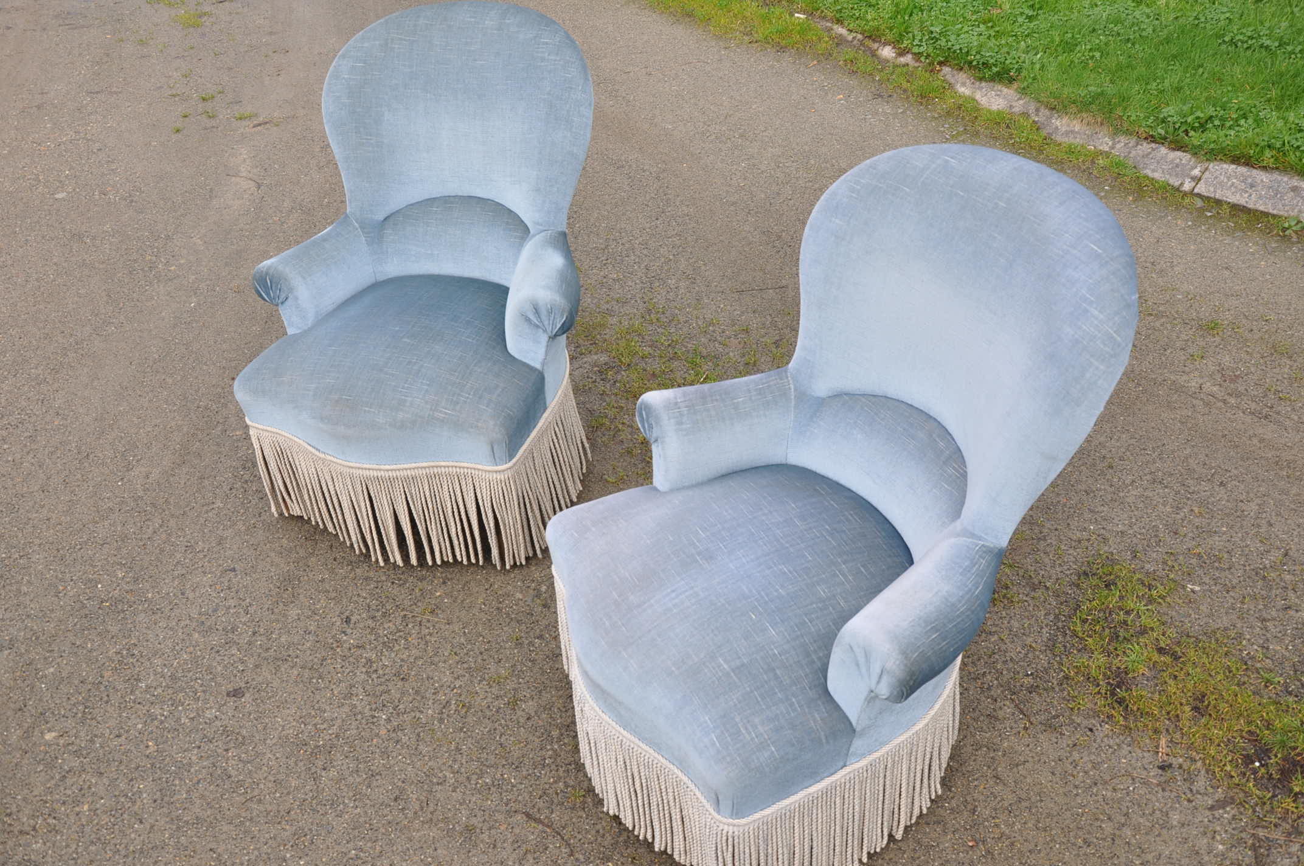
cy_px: 433
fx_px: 1194
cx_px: 652
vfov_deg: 39.9
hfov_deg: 57.3
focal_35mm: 33
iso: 320
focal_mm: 22
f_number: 6.7
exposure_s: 1/180
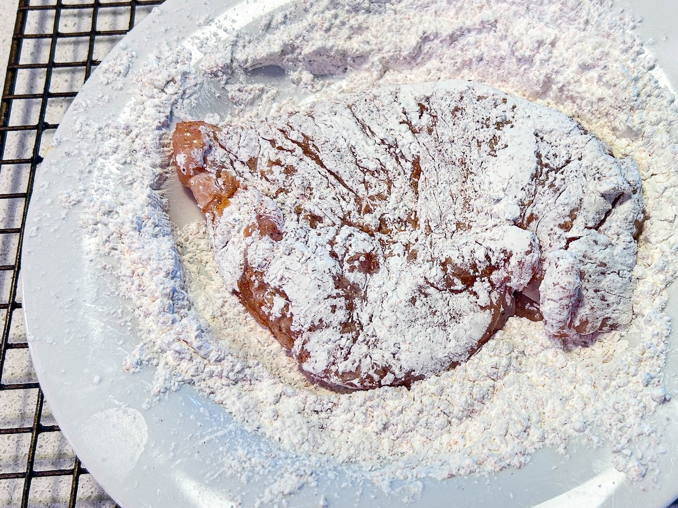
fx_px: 803
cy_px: 262
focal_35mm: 41
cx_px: 465
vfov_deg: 35.1
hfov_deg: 44.9
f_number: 1.5
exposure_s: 1/120
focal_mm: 5.7
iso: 64
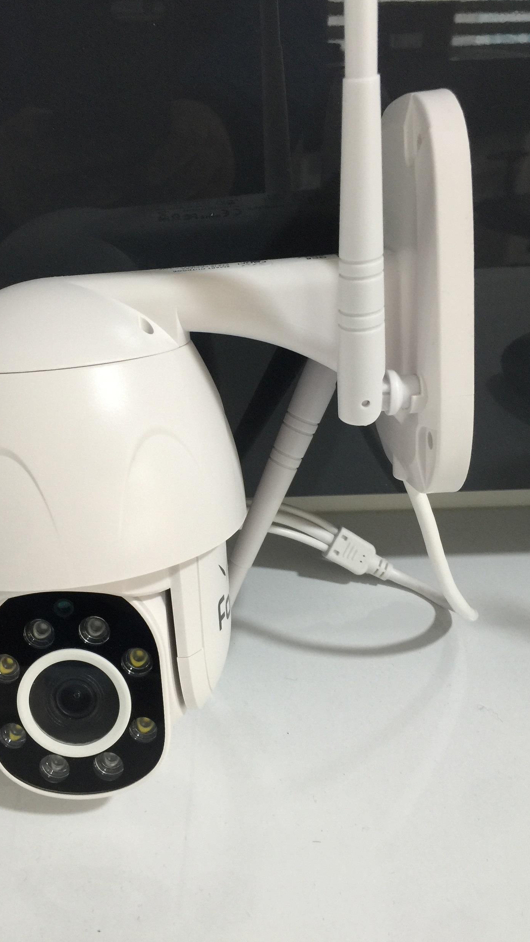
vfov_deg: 61.0
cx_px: 196
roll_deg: +0.7
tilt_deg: -27.7
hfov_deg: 36.4
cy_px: 468
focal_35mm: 32
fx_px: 800
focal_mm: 4.15
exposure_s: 1/17
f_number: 2.2
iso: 64
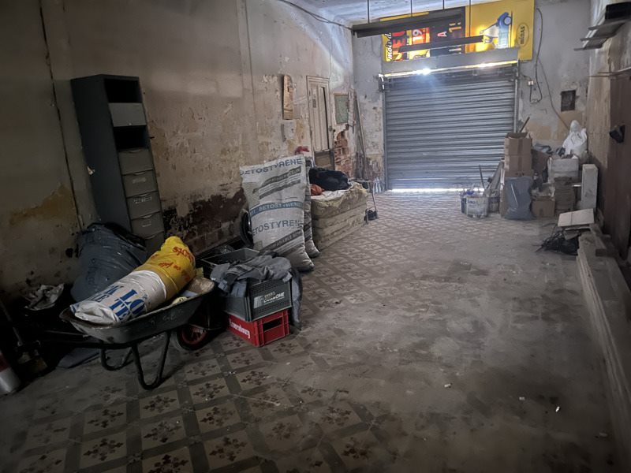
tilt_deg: -15.3
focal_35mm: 26
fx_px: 474
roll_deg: +4.5
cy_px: 236
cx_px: 316
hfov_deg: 67.3
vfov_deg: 53.1
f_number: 1.6
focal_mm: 5.1
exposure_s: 1/2
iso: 1250
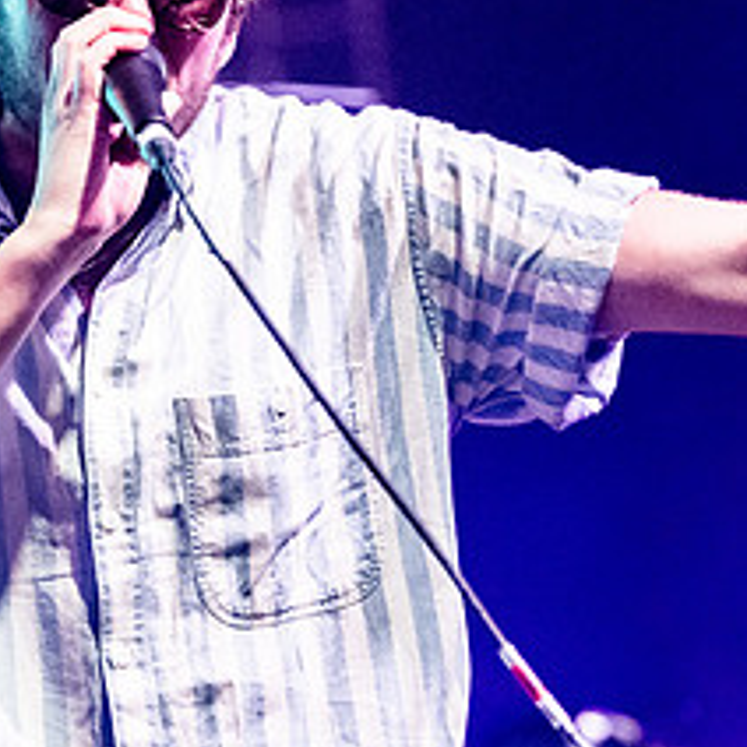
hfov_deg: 5.1
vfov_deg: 5.1
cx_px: 180
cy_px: 423
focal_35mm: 344
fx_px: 8399
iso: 5000
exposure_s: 1/400
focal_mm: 130
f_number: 2.8
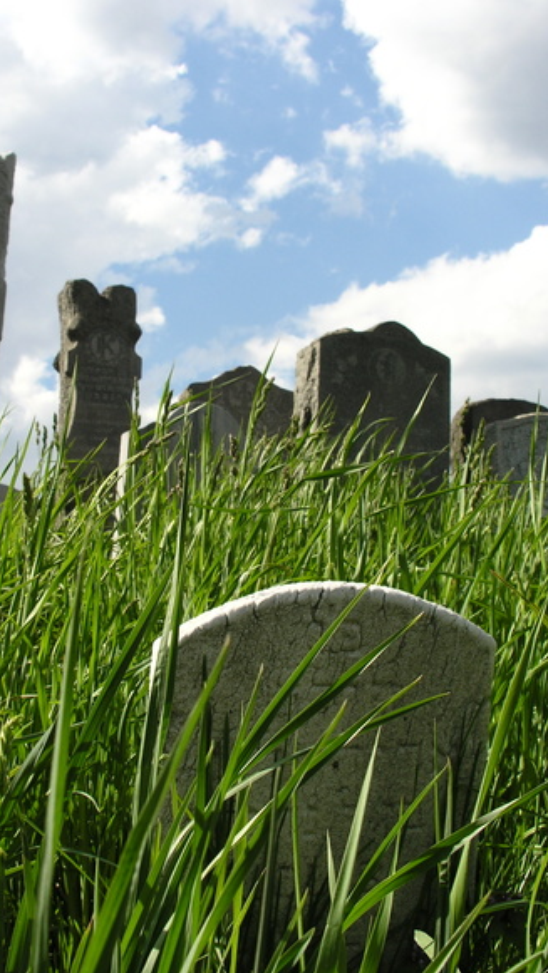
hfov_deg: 23.0
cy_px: 484
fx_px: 1343
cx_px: 220
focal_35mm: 52
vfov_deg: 39.9
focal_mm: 8.9
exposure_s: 1/218
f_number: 6.3
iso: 50
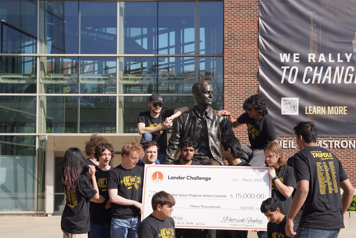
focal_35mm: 65
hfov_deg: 30.8
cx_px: 205
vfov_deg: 20.8
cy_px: 151
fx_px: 644
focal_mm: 49.9
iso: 100
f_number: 4.5
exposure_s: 1/640
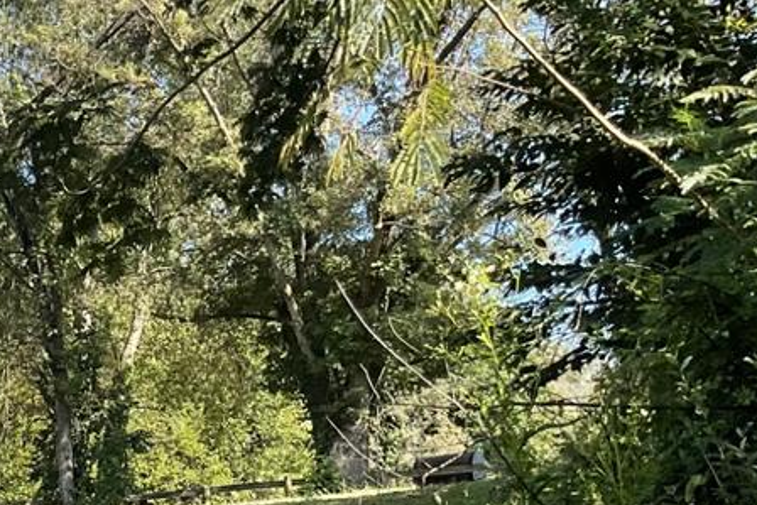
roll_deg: -0.9
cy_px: 721
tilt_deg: +9.0
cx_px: -228
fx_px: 2040
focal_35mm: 97
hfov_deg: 19.4
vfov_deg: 13.4
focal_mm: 3
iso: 16
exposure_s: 1/529
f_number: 1.8
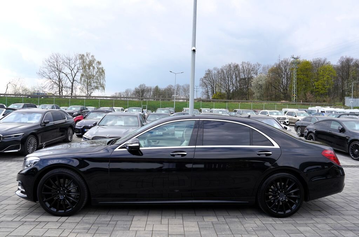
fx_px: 239
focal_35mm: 24
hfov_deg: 73.9
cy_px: 118
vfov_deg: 52.9
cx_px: 180
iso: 100
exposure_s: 1/160
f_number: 6.3
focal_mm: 24
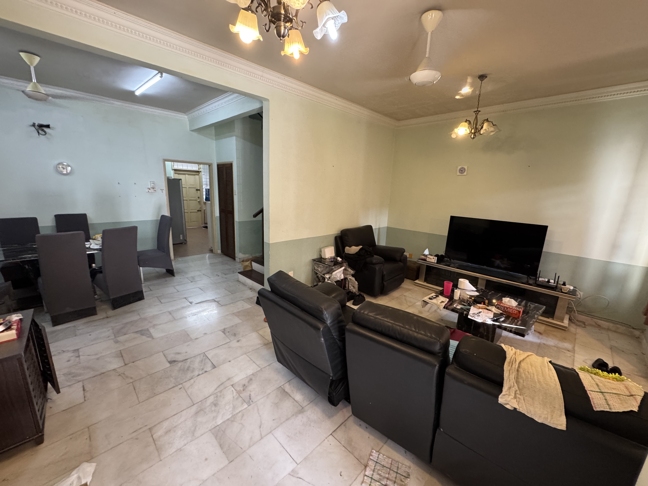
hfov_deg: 102.1
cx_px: 324
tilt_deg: -12.0
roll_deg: -2.5
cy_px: 243
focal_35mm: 14
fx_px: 262
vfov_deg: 85.7
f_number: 2.2
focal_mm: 2.22
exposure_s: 1/50
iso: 250
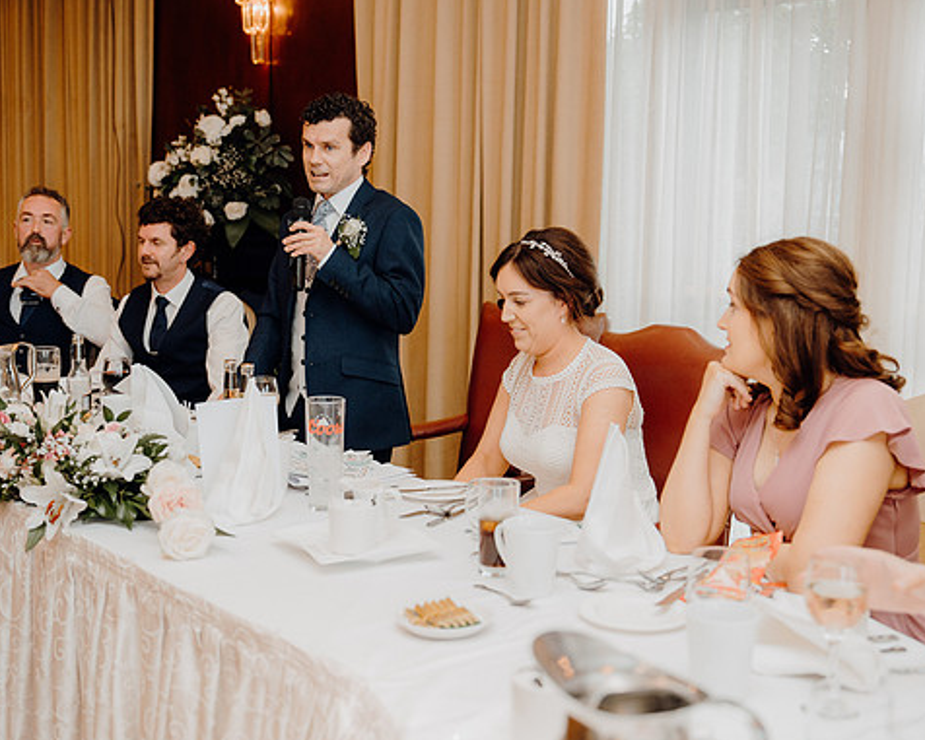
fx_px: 1314
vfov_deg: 31.5
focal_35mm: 48
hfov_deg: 38.7
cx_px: 426
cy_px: 368
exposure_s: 1/200
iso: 1250
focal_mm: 42
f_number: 2.8
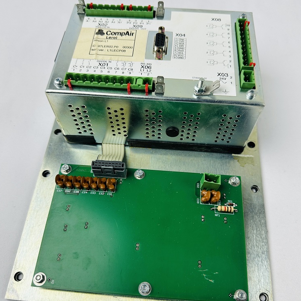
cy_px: 165
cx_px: 152
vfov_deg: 55.5
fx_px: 285
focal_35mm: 29
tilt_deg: -61.4
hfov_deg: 55.6
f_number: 1.78
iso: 64
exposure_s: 1/120
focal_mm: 6.86
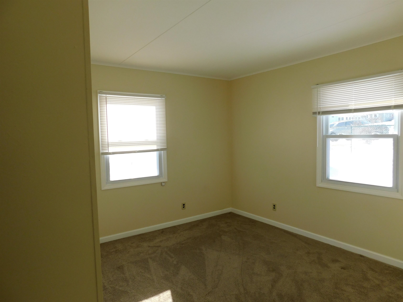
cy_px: 151
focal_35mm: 23
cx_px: 202
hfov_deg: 73.9
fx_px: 268
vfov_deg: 58.9
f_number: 3
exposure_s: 1/200
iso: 125
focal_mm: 4
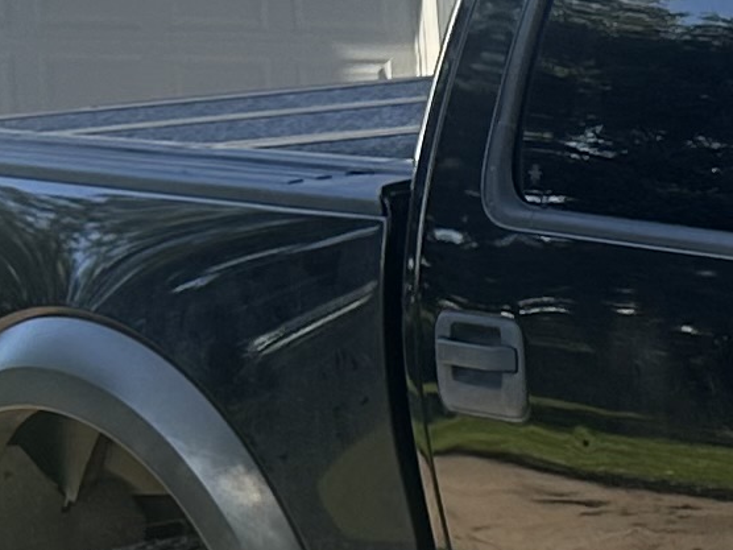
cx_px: 1682
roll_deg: -1.4
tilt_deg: -9.1
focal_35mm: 174
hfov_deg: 10.1
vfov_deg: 8.4
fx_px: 3684
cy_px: 791
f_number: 1.78
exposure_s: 1/850
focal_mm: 6.86
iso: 80
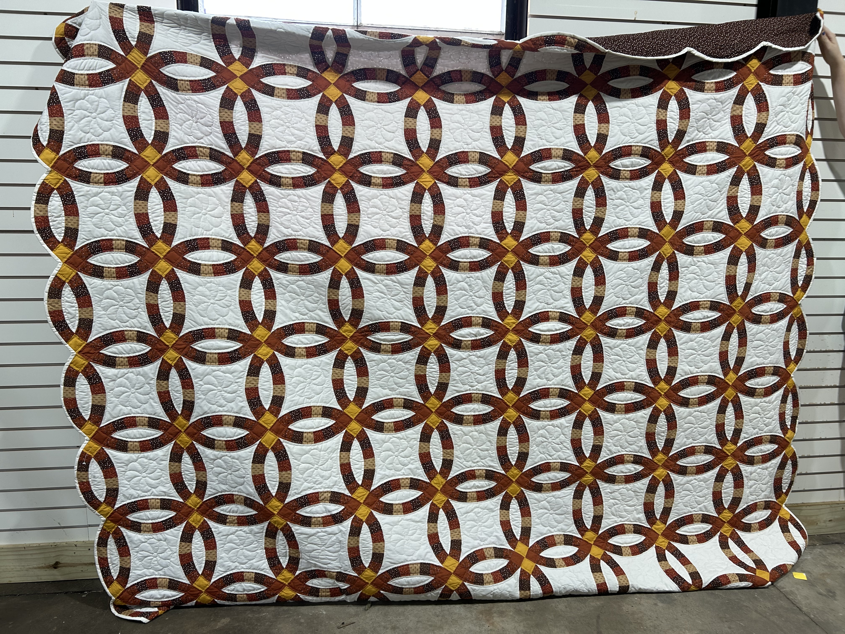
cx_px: 422
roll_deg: -0.5
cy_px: 317
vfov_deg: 53.1
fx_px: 635
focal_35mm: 26
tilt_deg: -10.6
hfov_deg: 67.3
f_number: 1.5
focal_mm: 5.7
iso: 50
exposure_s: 1/121
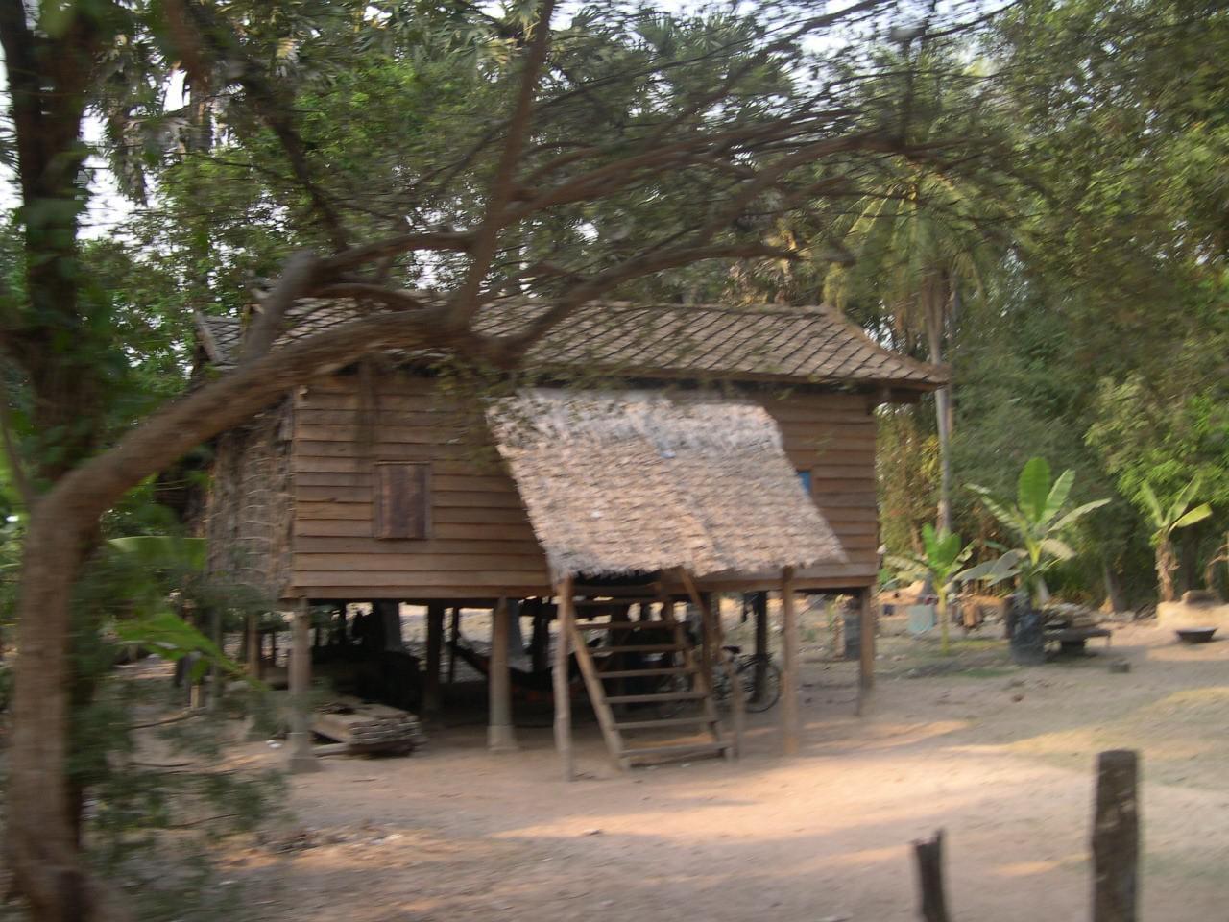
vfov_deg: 37.7
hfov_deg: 49.0
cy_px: 461
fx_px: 1349
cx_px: 614
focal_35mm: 38
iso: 100
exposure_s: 1/204
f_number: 2.8
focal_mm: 8
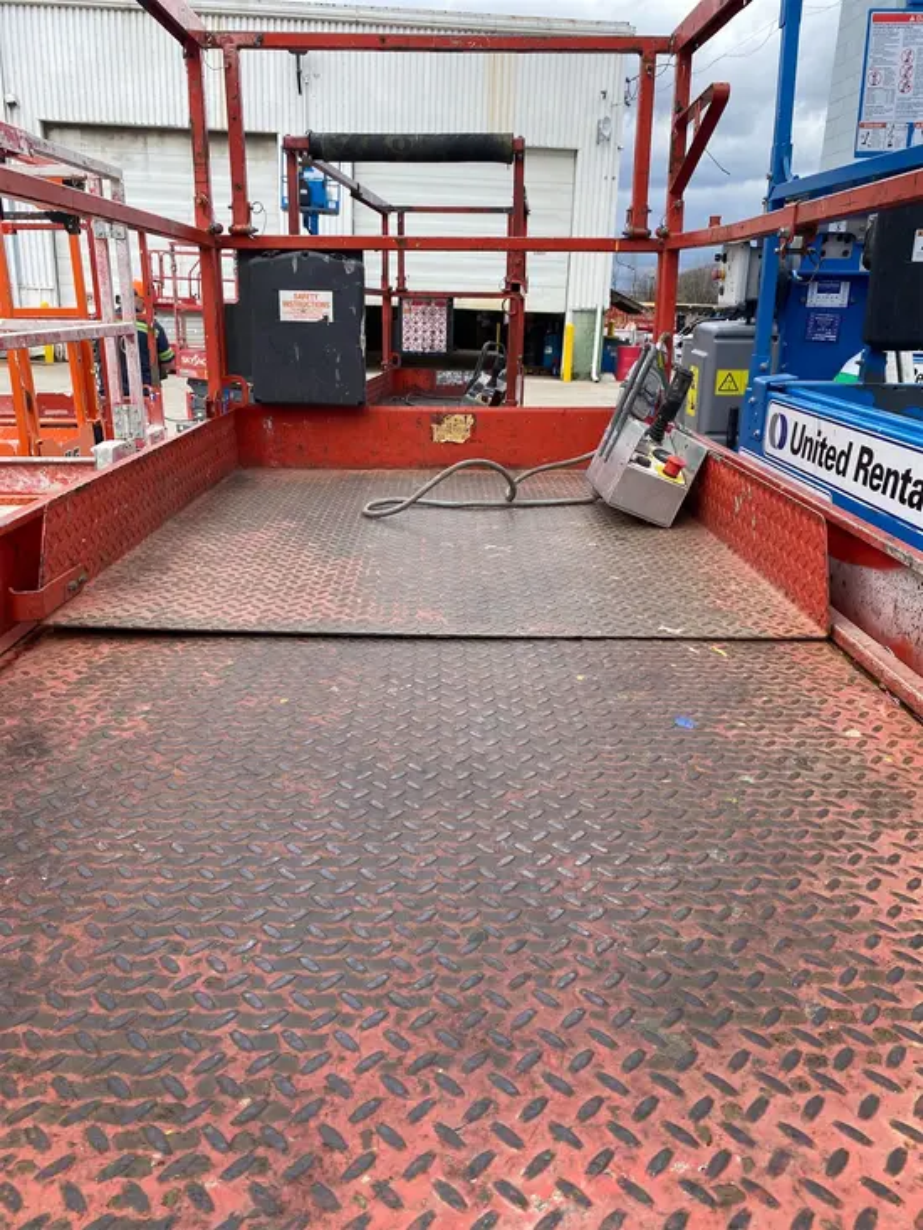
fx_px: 924
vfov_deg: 67.3
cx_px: 462
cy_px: 615
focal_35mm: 26
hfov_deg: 53.1
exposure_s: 1/762
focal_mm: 4.25
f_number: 1.8
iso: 32
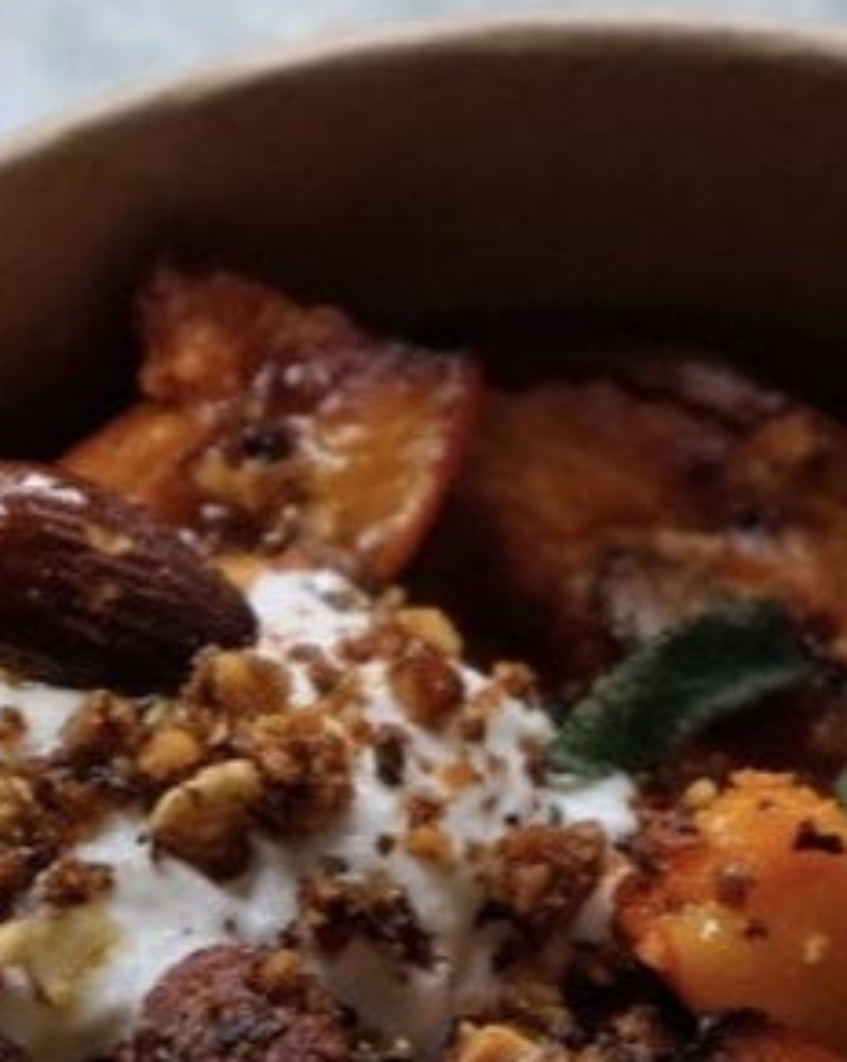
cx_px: 528
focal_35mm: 217
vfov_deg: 8.9
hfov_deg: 7.1
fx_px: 6814
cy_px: 515
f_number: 4
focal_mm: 37.4
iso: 800
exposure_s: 1/320
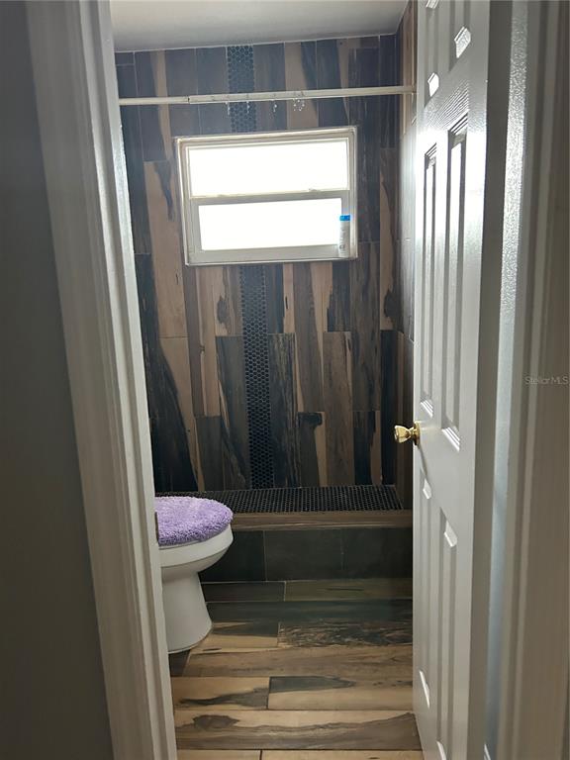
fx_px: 571
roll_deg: +2.4
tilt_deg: -10.8
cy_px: 380
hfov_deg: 53.1
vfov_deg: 67.3
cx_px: 285
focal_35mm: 26
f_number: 1.5
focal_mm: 5.7
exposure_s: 1/58
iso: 500
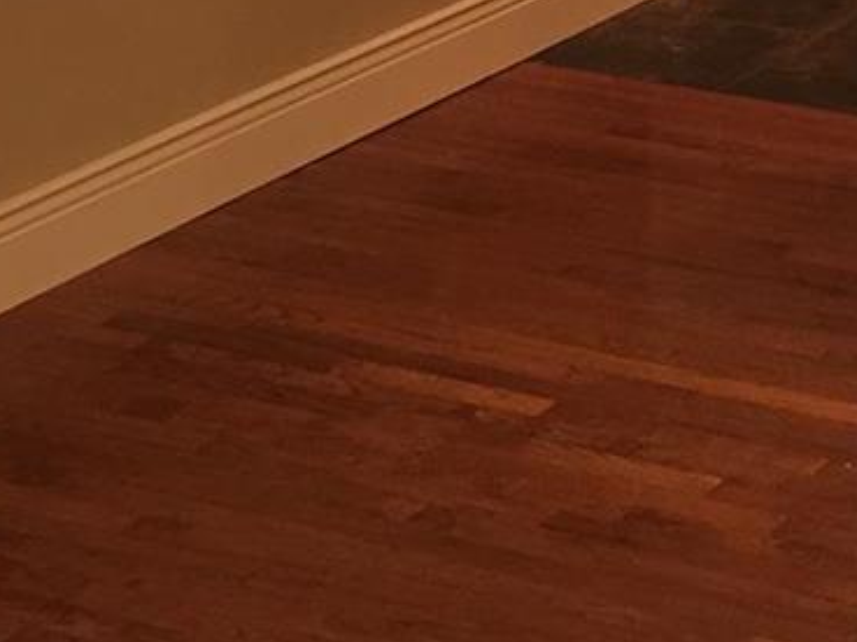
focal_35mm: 126
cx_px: 755
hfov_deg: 15.5
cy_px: -344
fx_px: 3119
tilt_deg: -7.9
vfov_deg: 11.3
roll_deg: +0.5
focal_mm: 4.15
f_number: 2.2
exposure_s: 1/15
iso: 40
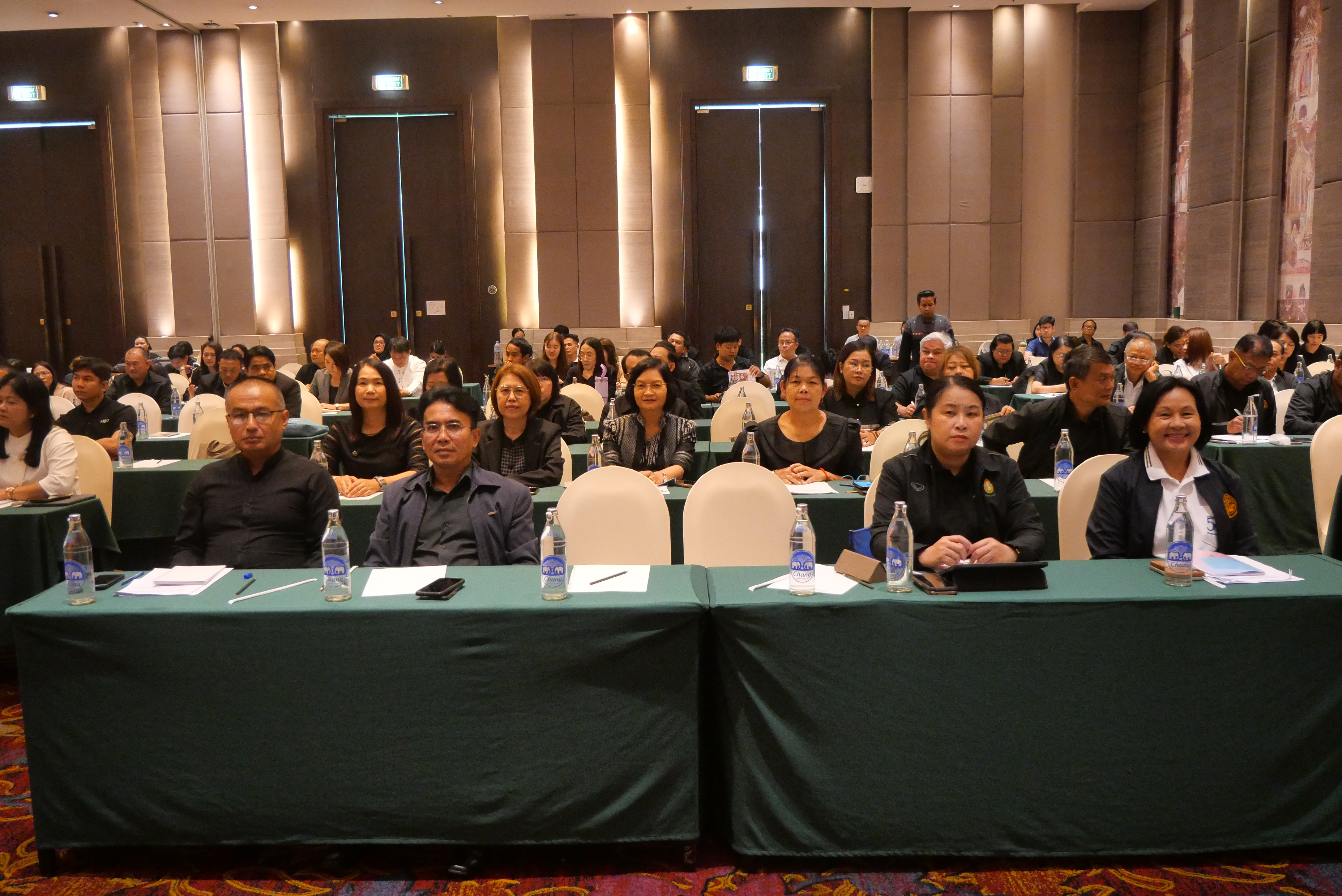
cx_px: 671
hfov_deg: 60.3
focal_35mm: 31
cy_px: 448
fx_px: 1156
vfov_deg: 42.4
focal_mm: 15
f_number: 3.7
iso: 3200
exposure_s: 1/100
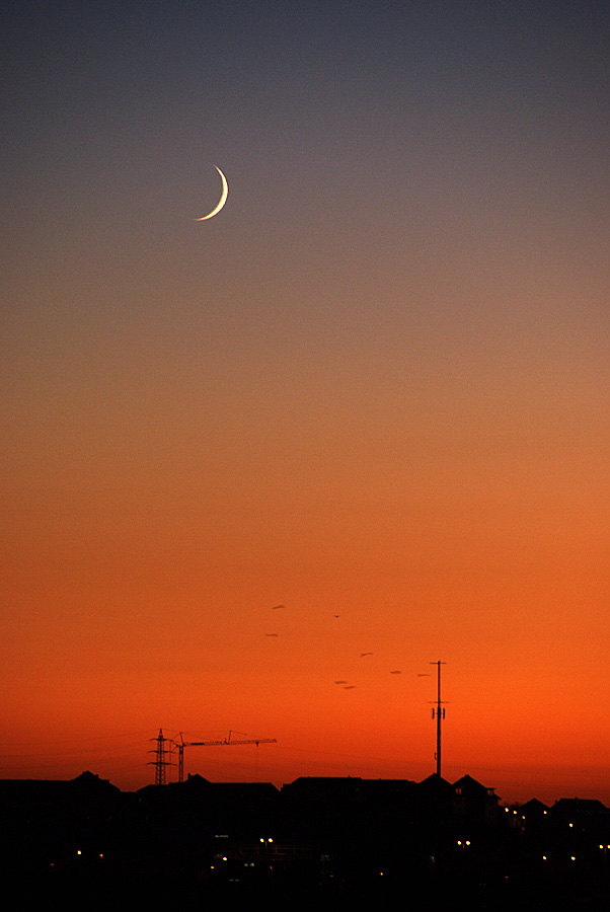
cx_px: 305
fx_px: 6466
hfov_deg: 5.4
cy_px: 456
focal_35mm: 255
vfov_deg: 8.1
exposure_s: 1/13
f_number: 5.6
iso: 200
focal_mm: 170
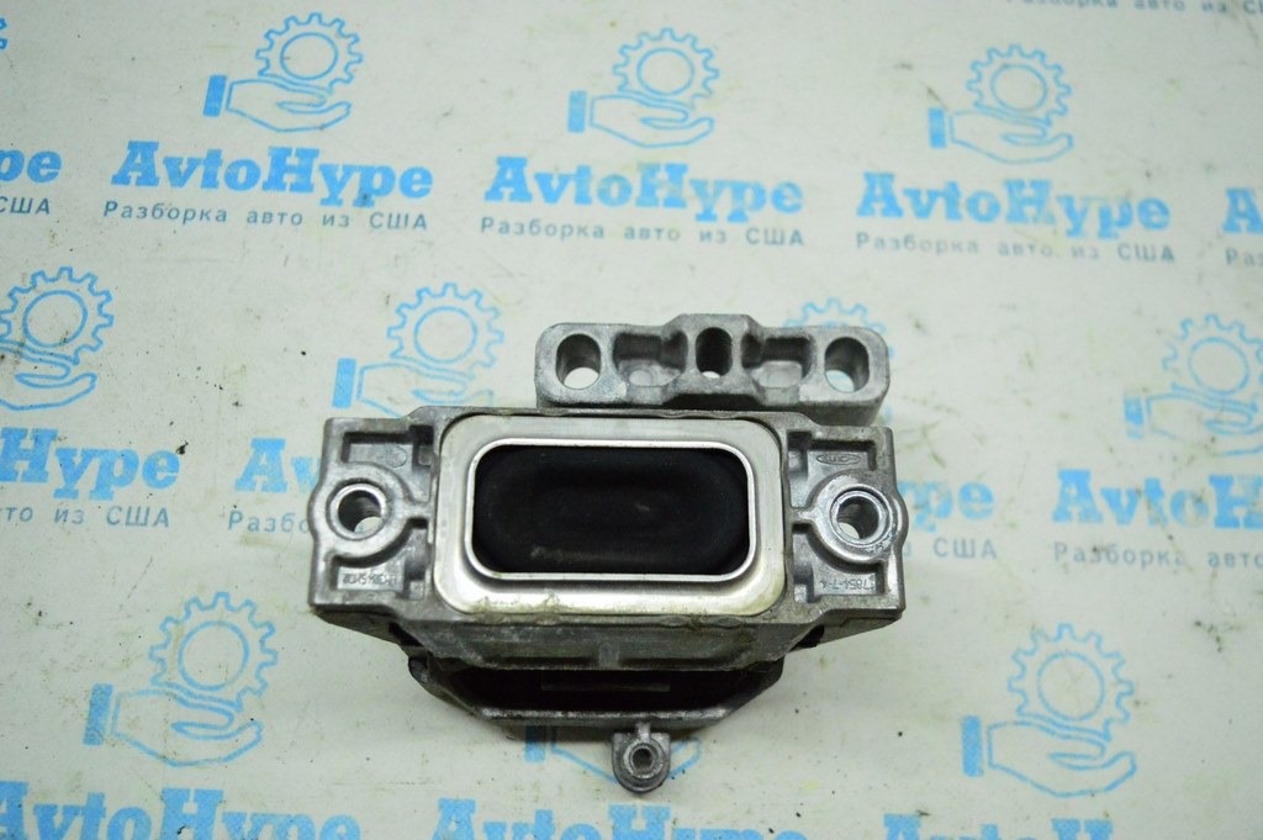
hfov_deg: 53.2
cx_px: 632
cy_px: 420
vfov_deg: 36.8
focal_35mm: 36
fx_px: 1262
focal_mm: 24
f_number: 4
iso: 6400
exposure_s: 1/1000
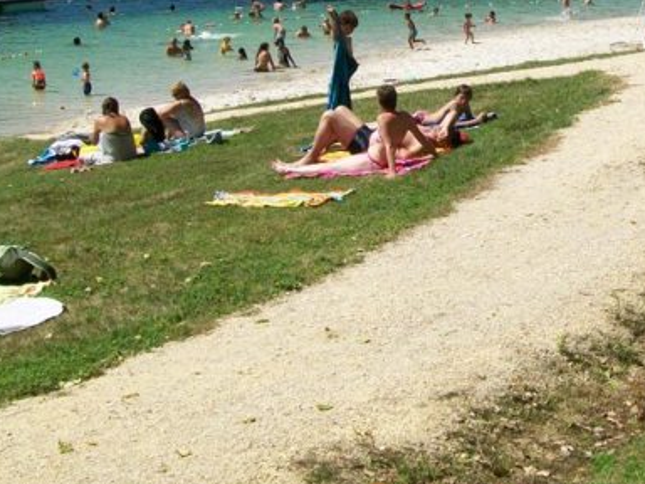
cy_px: 18
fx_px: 1397
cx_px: 475
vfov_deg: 19.2
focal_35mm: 75
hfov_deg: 25.7
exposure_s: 1/500
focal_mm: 6
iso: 64
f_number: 4.8
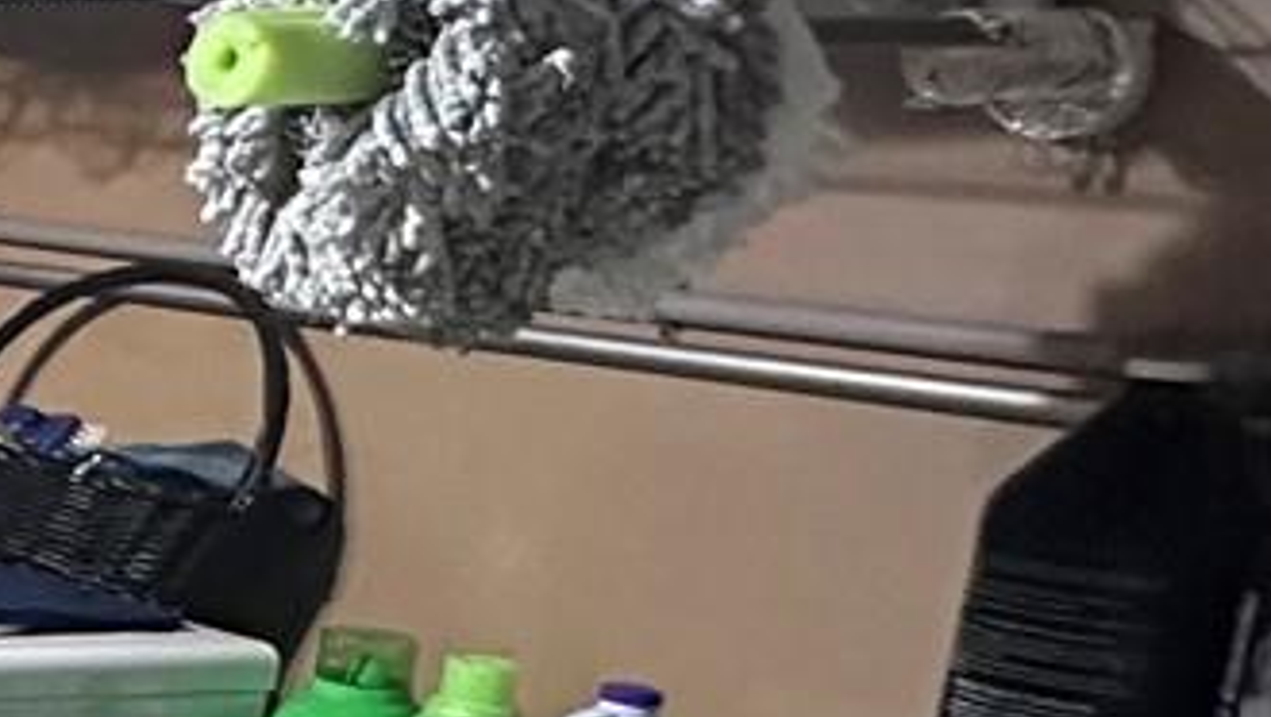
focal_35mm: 74
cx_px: -1379
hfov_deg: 17.8
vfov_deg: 16.2
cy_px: 598
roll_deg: -1.7
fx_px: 2495
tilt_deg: -12.9
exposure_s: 1/60
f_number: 2.2
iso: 1000
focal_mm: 2.22
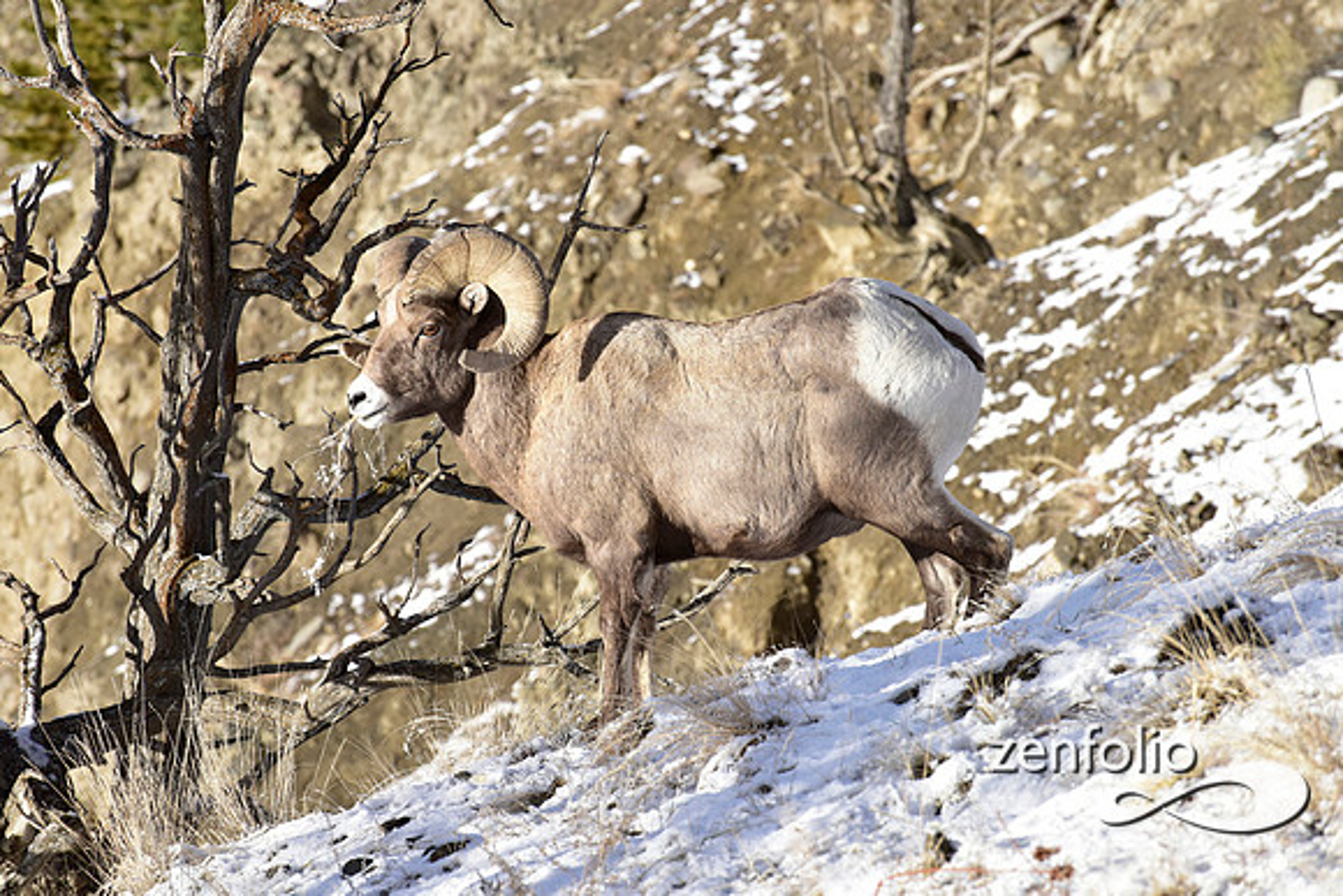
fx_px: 8582
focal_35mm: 230
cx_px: 672
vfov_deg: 6.0
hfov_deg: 8.9
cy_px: 448
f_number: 10
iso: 800
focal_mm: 230
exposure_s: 1/1000
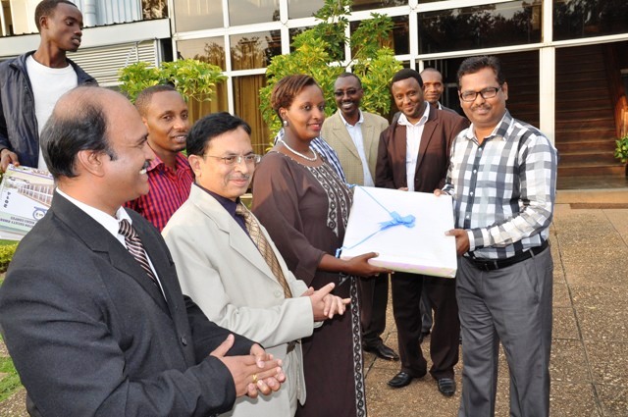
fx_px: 627
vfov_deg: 36.8
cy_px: 208
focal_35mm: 36
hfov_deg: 53.2
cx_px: 314
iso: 400
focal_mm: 24
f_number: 9
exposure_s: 1/100
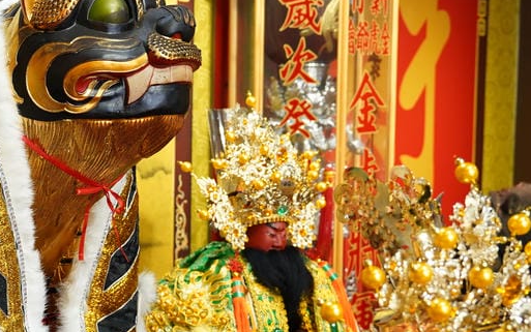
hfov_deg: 24.1
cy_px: 243
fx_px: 1173
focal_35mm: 81
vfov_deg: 16.1
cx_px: -30
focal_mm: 34
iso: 800
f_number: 4
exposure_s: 1/125
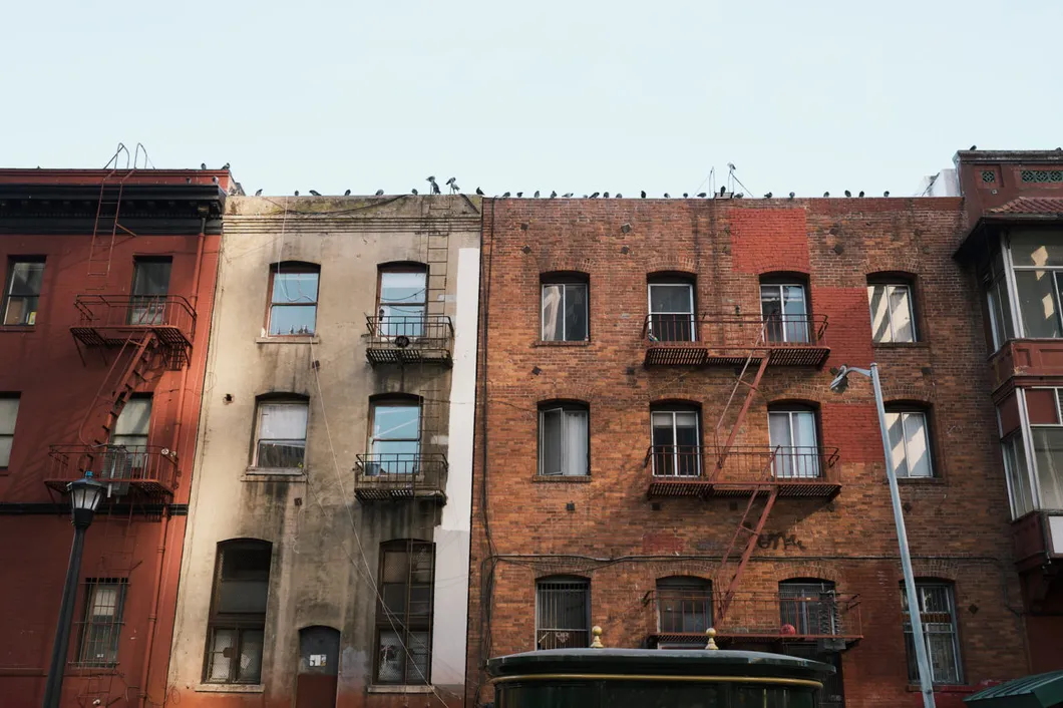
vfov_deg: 37.8
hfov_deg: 54.4
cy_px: 354
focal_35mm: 35
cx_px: 532
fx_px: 1033
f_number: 4
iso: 200
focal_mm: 23
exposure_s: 1/140
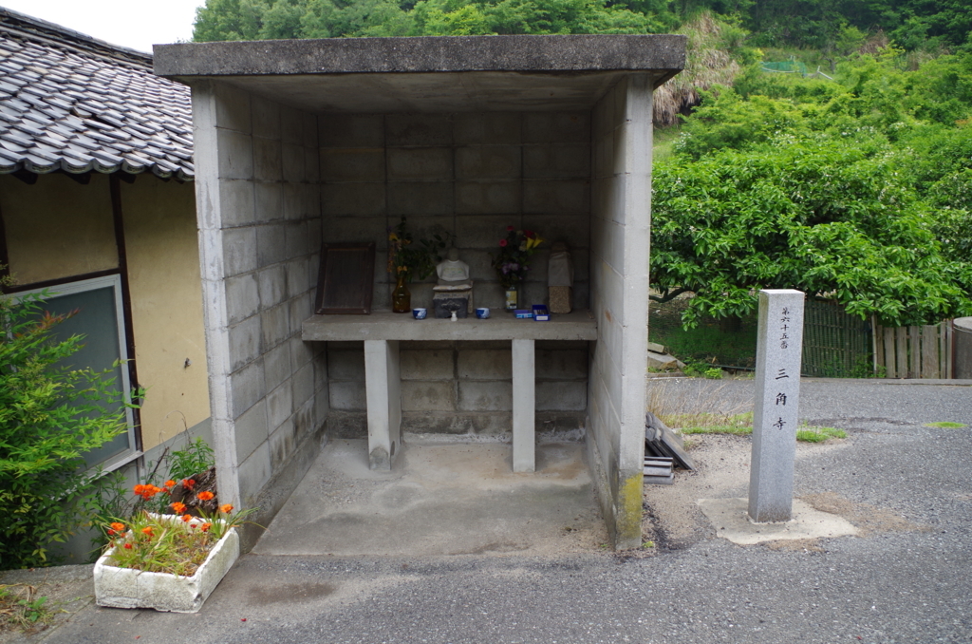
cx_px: 486
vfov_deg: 47.7
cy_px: 322
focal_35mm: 27
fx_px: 727
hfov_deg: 67.5
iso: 200
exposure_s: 1/250
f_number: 5
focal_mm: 18
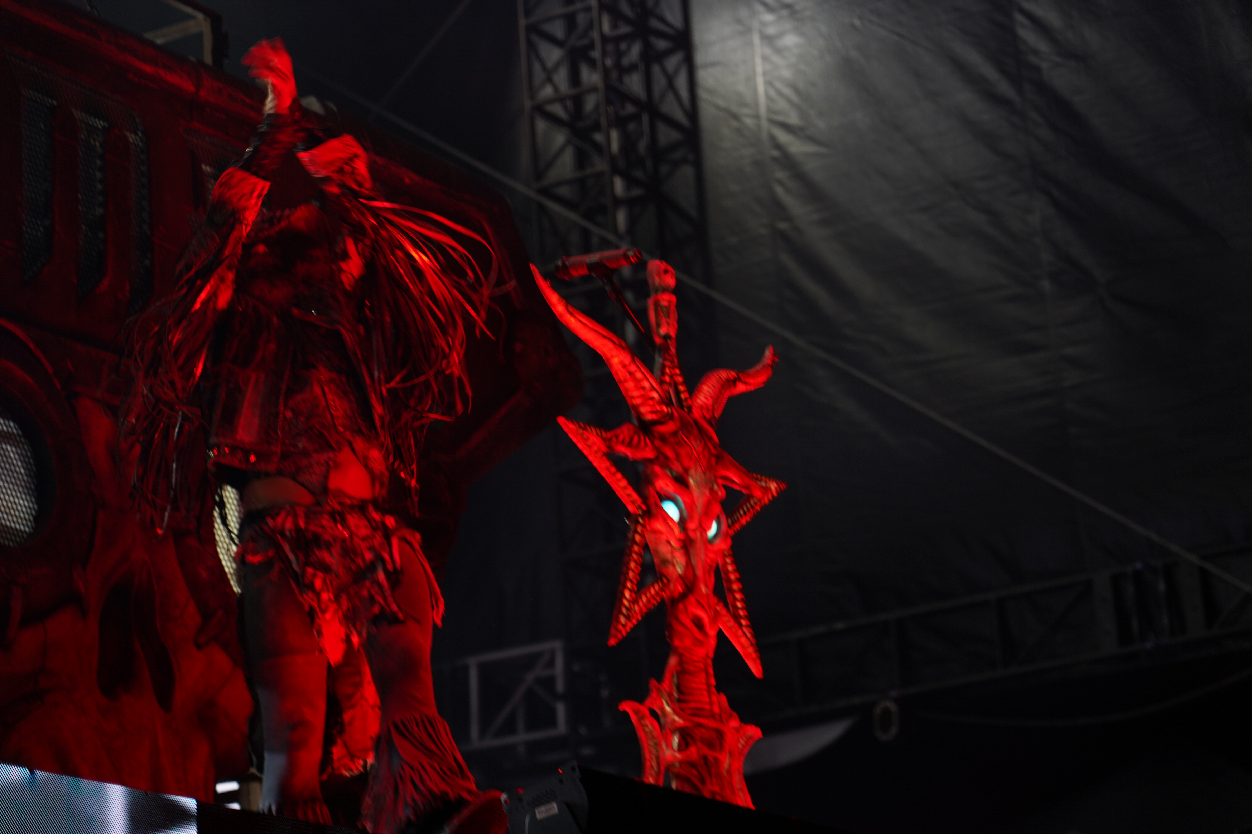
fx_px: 3651
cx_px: 626
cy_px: 417
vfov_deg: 13.0
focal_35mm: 105
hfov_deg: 19.5
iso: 320
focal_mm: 105
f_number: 4
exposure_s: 1/125
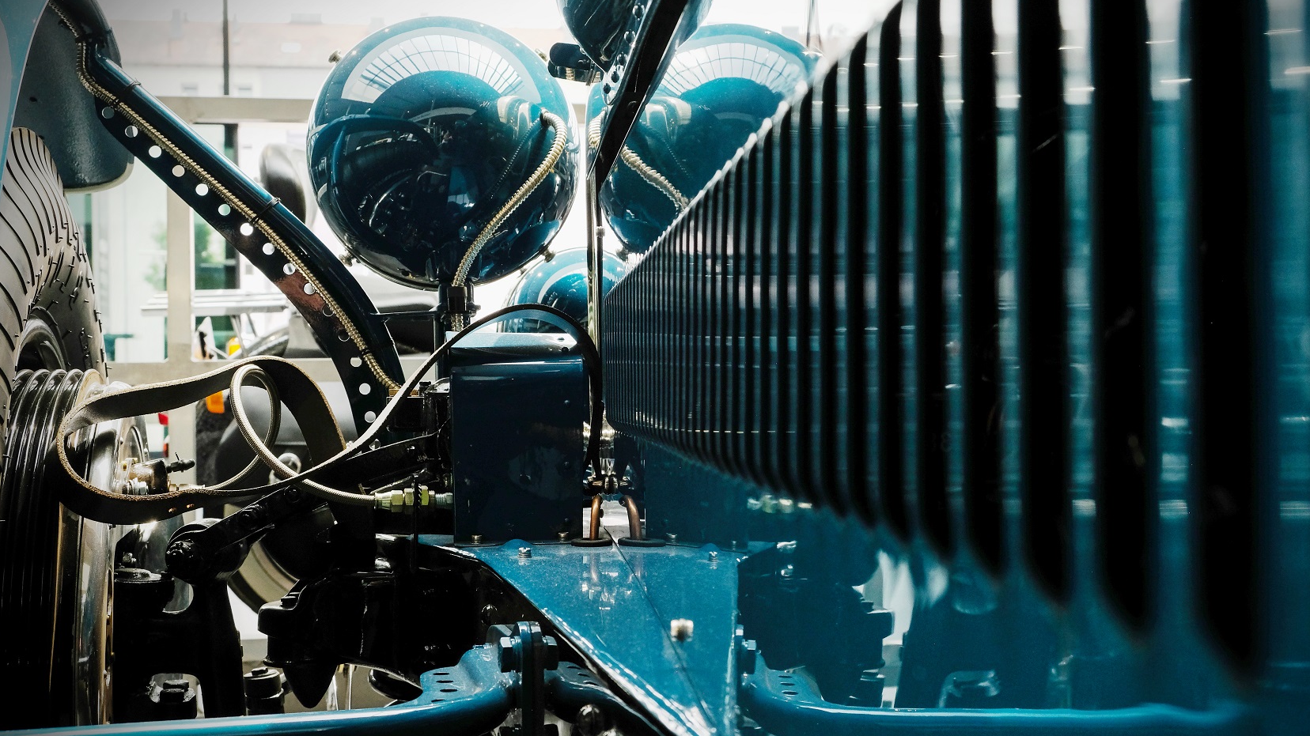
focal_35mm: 41
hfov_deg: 49.4
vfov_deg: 29.0
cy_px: 338
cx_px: 661
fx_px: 1424
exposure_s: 1/125
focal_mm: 24.3
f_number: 7.1
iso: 640
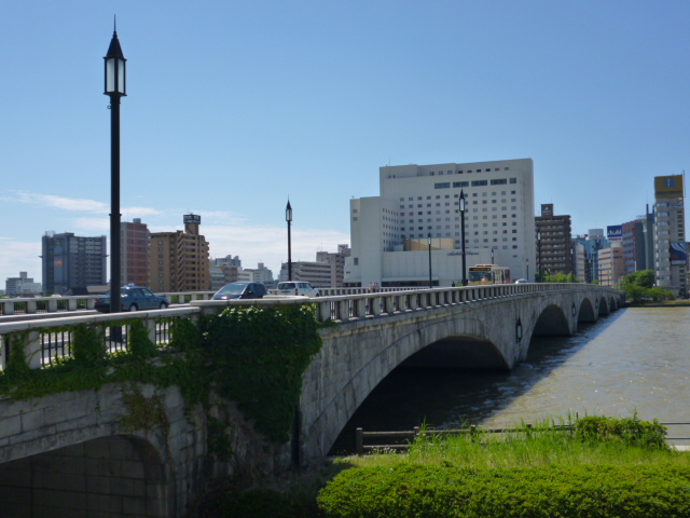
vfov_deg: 35.1
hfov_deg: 45.8
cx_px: 345
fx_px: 817
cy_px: 259
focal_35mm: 41
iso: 160
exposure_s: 1/160
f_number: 11
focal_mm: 7.3
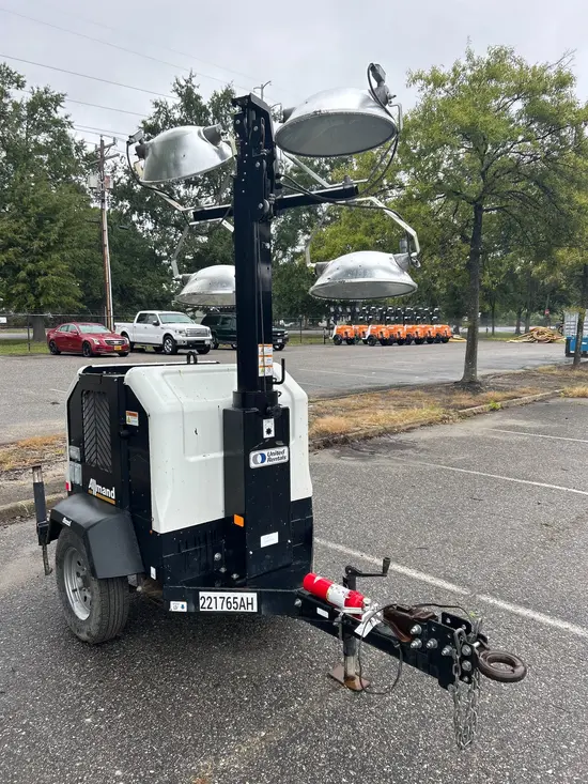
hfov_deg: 53.1
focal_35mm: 26
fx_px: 589
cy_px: 392
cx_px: 294
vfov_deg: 67.3
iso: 80
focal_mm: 5.7
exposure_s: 1/121
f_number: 1.5
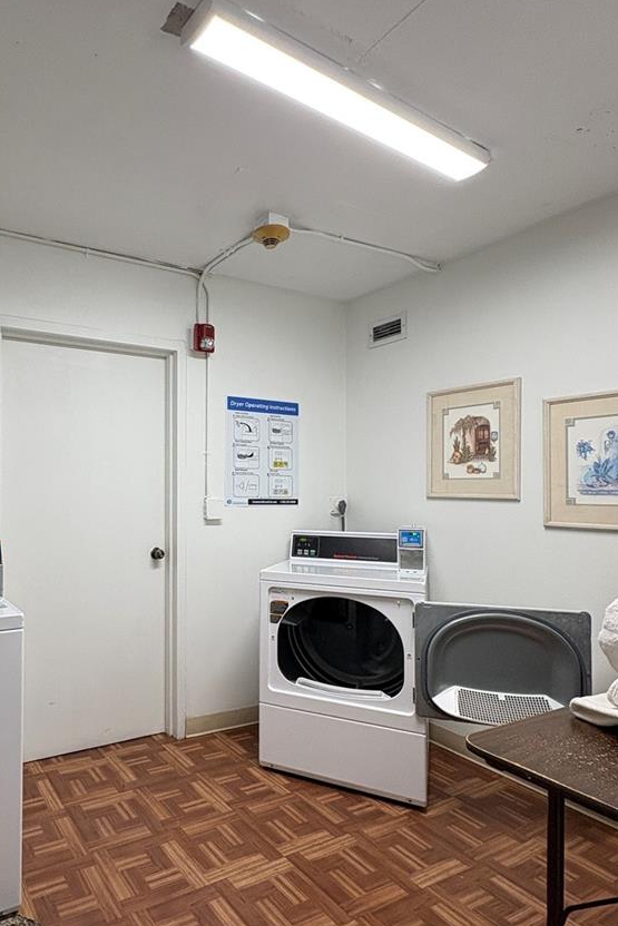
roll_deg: -0.4
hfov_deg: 55.8
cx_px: 136
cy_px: 485
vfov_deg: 81.1
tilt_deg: +0.3
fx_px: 540
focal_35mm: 21
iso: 125
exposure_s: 1/120
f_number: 2.2
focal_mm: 2.22
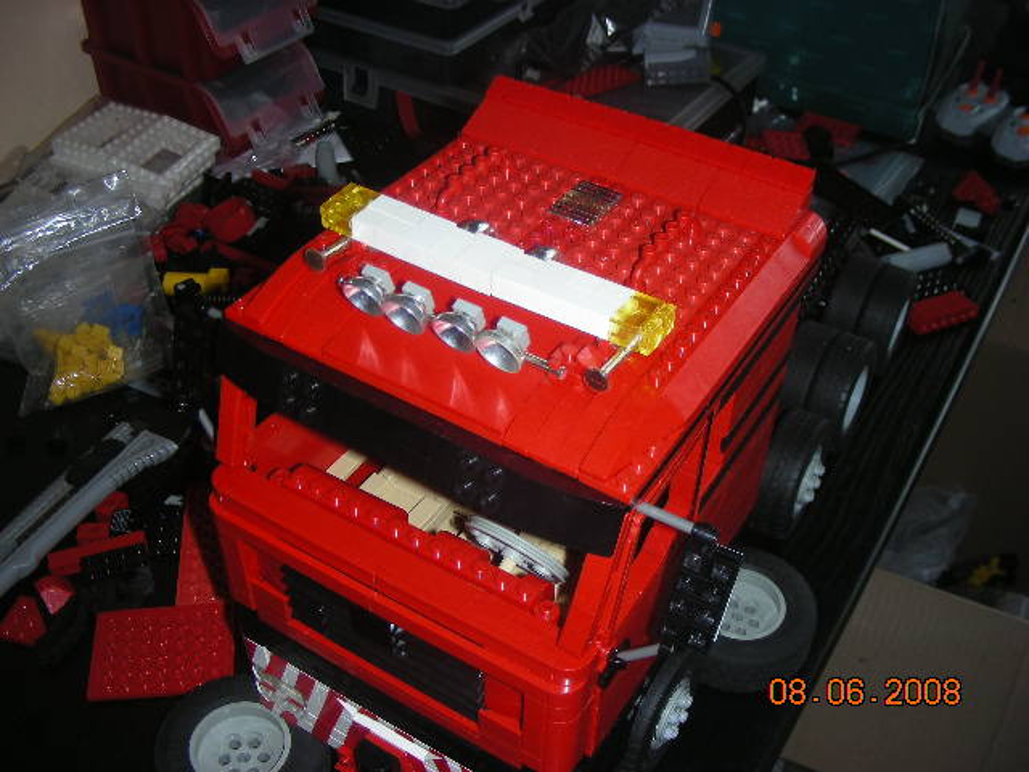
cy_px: 386
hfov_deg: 49.0
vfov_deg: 37.7
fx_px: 1130
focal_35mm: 38
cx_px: 514
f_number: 3.5
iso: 50
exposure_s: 1/60
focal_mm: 6.3
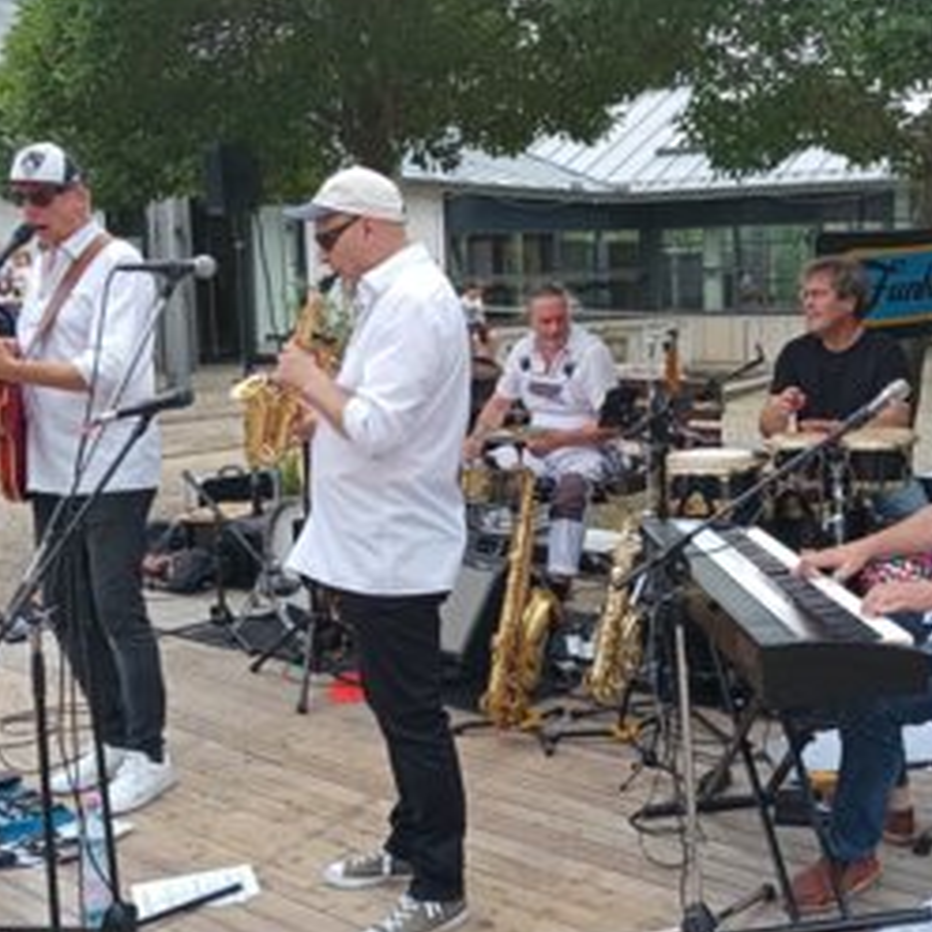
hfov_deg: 44.7
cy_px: 432
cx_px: 552
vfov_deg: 44.9
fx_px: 1127
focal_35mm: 37
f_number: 1.8
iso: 103
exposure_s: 1/651
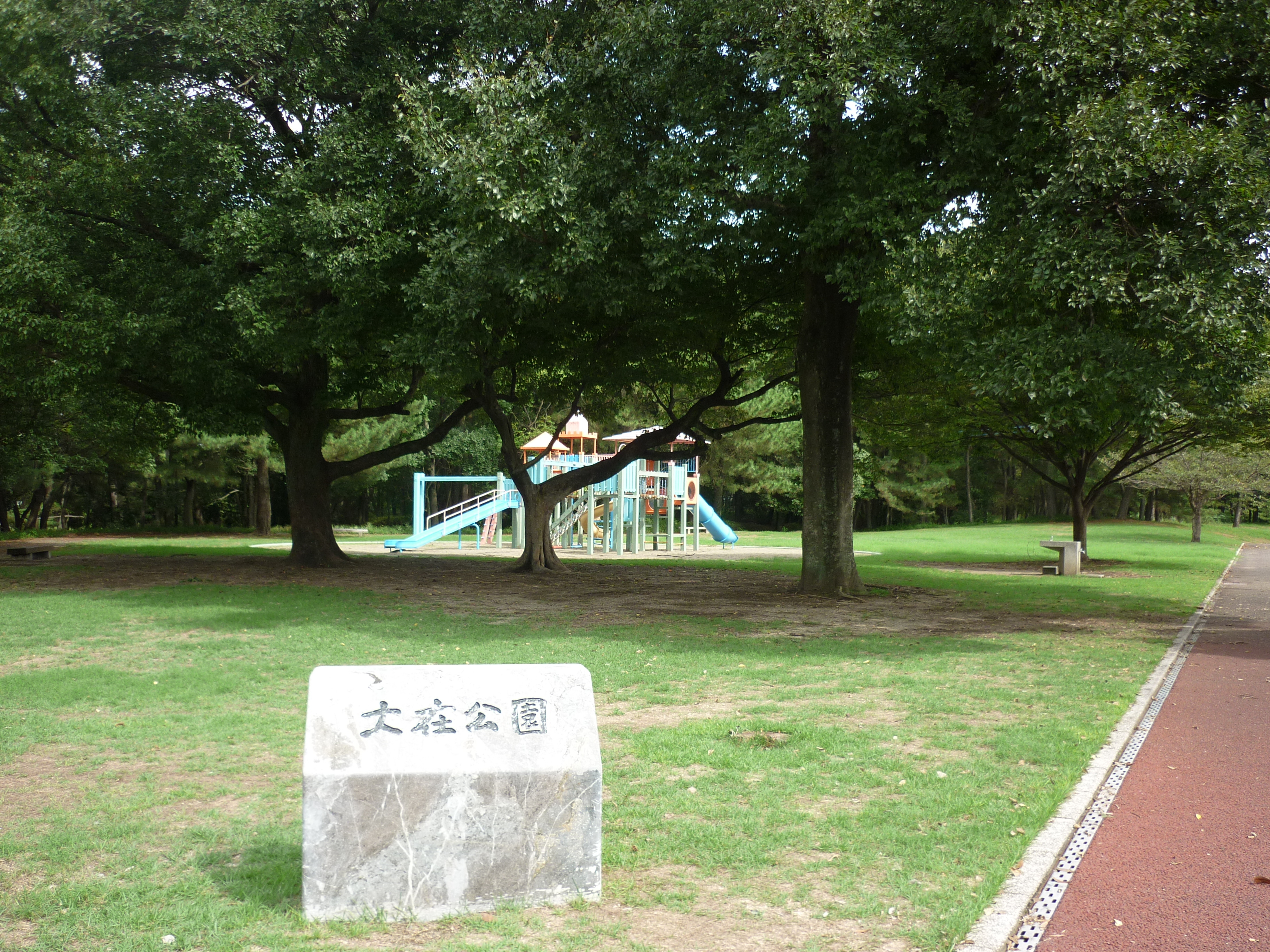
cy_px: 476
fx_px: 1211
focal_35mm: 33
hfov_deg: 55.4
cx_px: 635
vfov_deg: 42.9
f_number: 2.8
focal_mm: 5.5
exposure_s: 1/320
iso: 80
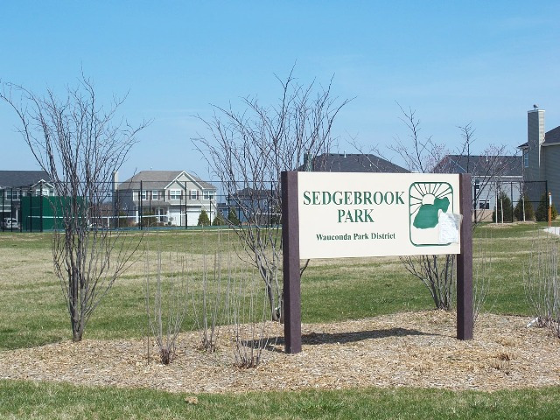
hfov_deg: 27.8
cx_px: 280
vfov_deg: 21.0
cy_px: 210
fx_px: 1132
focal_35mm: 70
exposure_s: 1/400
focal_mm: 14.7
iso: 64
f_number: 4.5
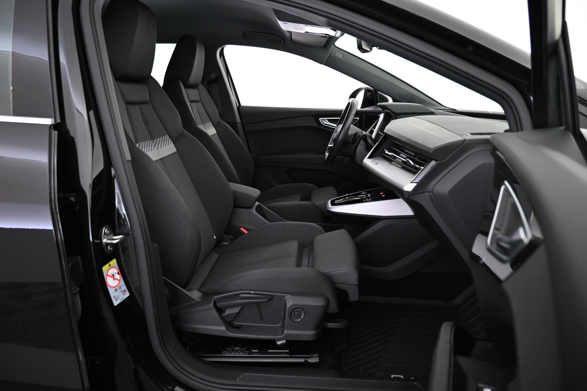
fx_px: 391
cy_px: 196
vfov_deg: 53.1
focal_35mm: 24
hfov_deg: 73.7
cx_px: 294
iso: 1600
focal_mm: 16
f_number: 3.5
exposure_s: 1/25
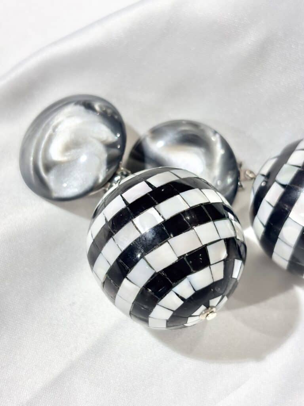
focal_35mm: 52
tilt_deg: -56.5
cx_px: 152
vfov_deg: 36.8
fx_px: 609
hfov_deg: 28.0
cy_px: 203
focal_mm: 5.96
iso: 32
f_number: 1.6
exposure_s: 1/197
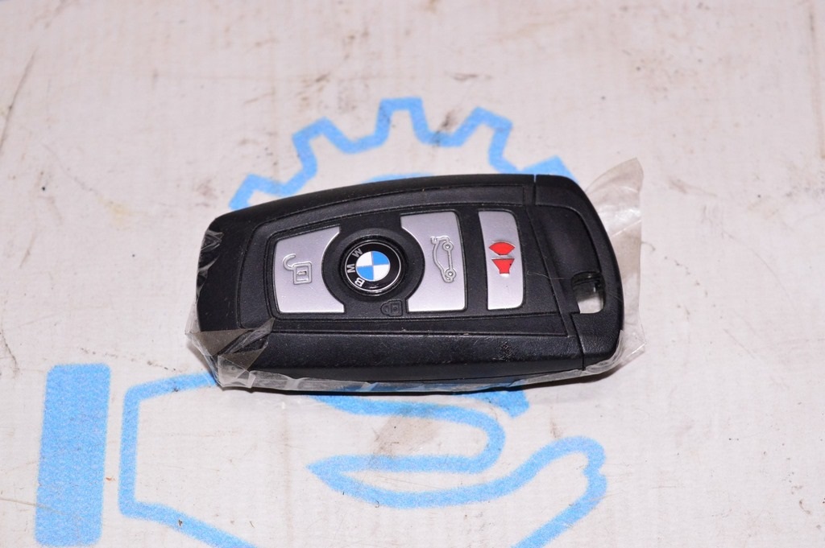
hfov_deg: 28.1
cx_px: 412
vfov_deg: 18.9
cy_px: 274
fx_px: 1649
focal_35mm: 72
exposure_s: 1/200
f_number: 8
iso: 1600
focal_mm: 48
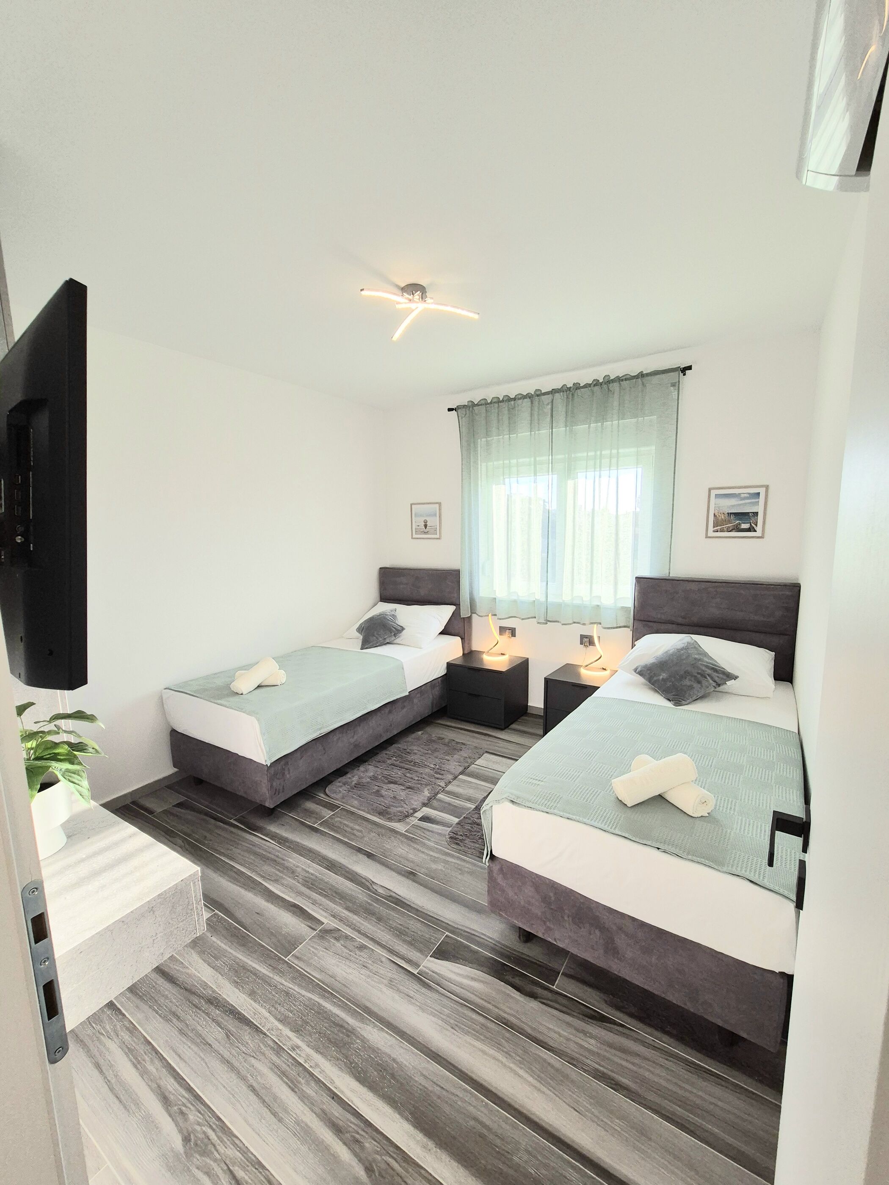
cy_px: 592
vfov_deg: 106.2
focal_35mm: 13
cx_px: 444
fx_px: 445
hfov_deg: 89.9
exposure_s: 1/370
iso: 125
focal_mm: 2.2
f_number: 2.2
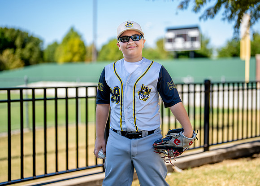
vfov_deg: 23.1
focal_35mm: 61
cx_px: 144
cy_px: 88
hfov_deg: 31.9
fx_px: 454
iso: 100
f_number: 1.2
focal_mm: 50
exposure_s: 1/2000
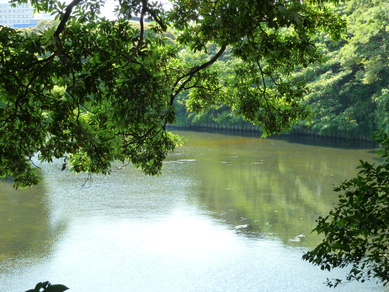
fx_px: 618
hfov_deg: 34.9
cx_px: 194
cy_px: 146
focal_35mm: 55
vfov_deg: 26.6
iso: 125
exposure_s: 1/100
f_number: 3.9
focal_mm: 9.1
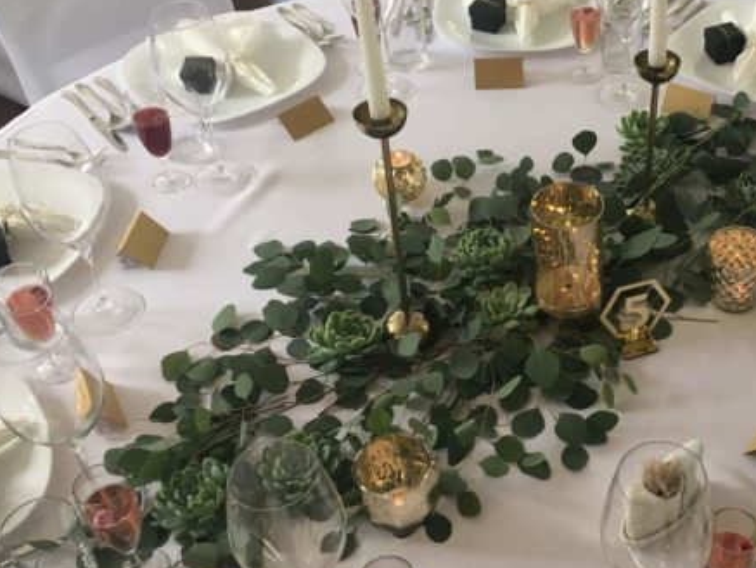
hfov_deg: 36.8
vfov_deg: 28.6
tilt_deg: -43.1
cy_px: 284
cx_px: 545
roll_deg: +1.6
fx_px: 1114
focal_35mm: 51
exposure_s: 1/33
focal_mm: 4.15
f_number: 2.2
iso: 32
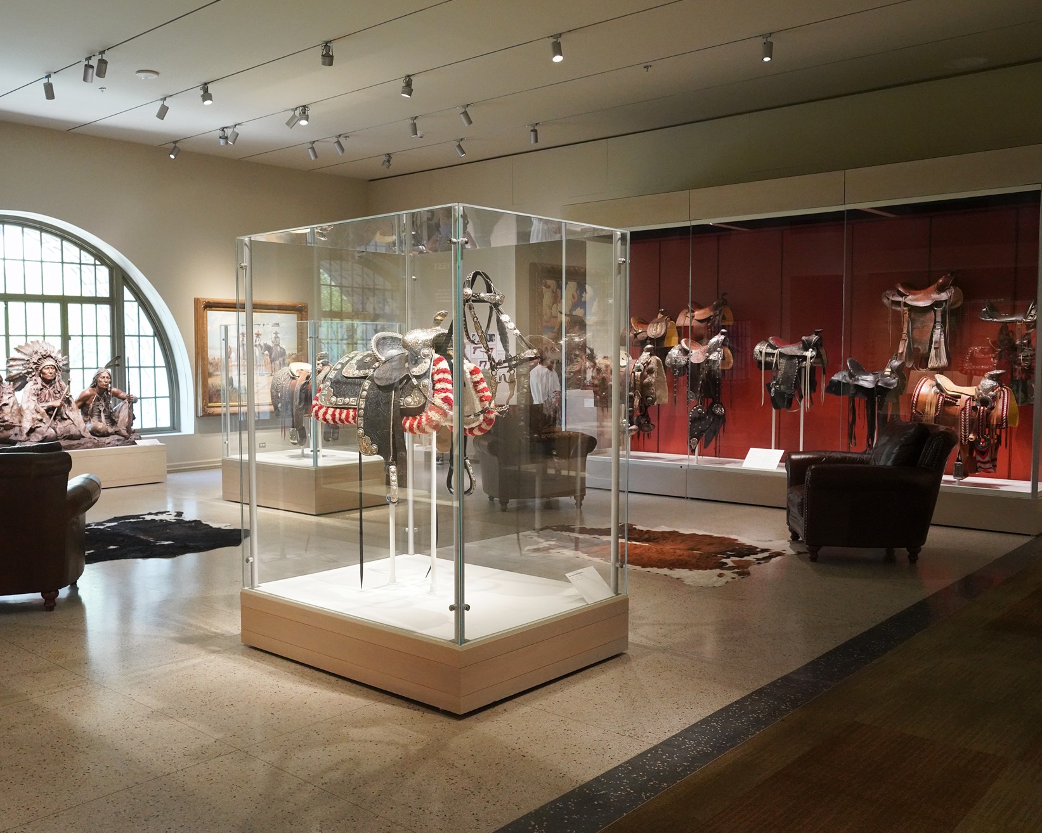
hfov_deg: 55.5
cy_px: 421
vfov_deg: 45.8
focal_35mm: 32
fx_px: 987
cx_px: 446
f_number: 6.3
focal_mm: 28
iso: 6400
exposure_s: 1/100
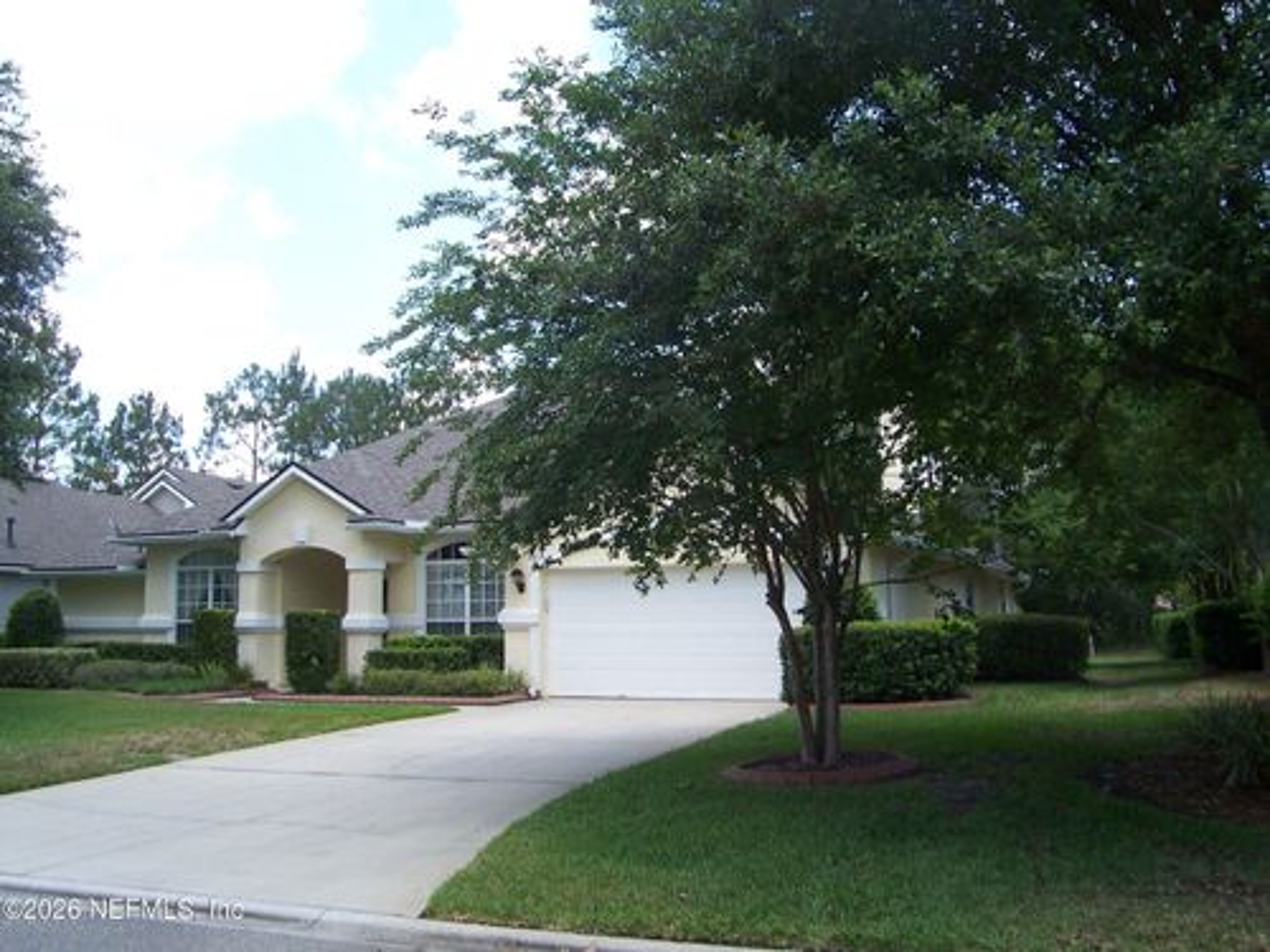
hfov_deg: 54.0
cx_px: 635
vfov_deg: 41.8
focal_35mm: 34
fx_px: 1247
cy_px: 476
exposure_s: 1/125
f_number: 5.6
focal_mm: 5.6
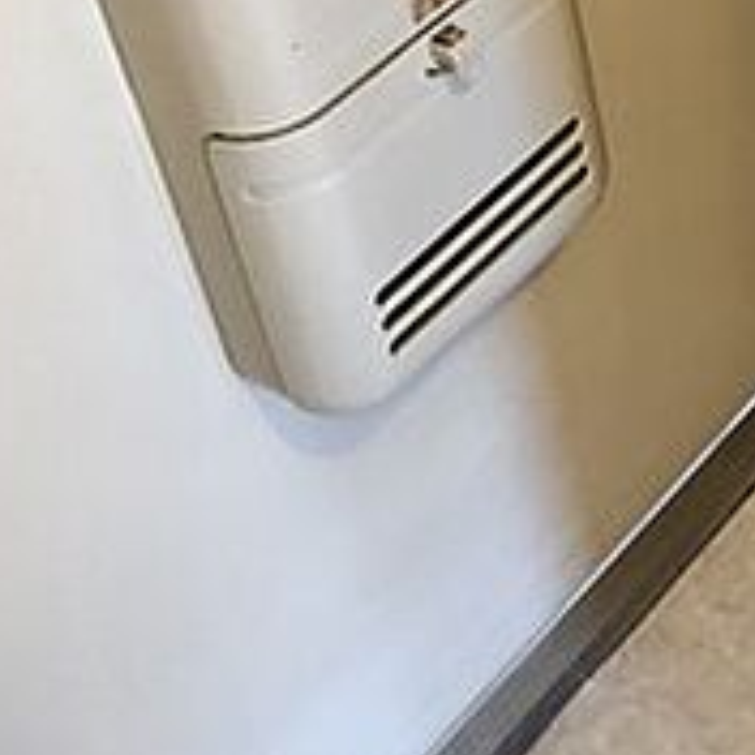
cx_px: 837
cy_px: -39
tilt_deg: -33.9
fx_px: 2221
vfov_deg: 18.7
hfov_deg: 18.5
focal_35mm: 90
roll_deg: +6.8
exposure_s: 1/15
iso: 80
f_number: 1.8
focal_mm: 3.99
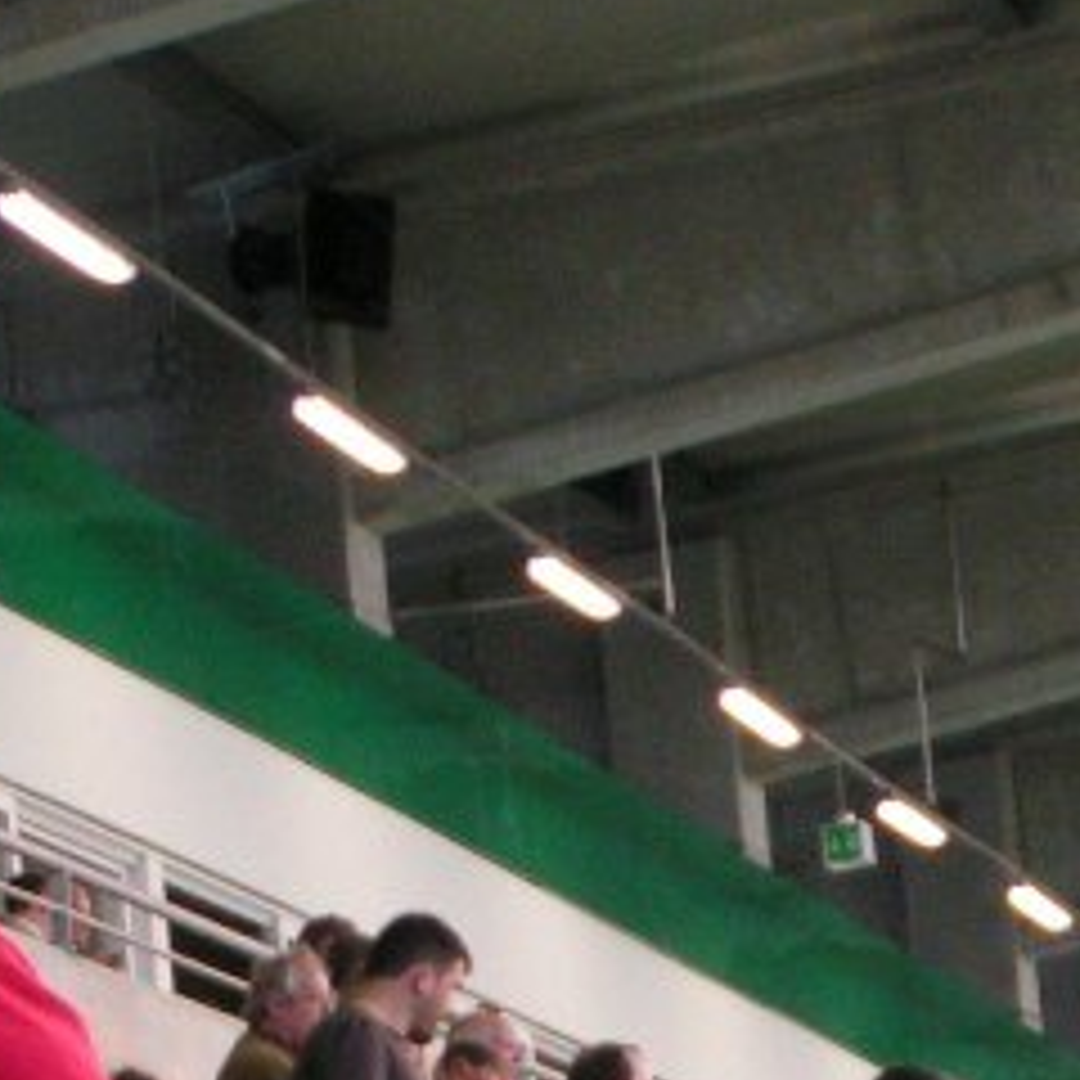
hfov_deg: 7.2
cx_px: 868
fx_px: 8542
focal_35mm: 242
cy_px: 1296
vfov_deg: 7.2
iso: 200
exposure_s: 1/100
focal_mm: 12.6
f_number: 3.2
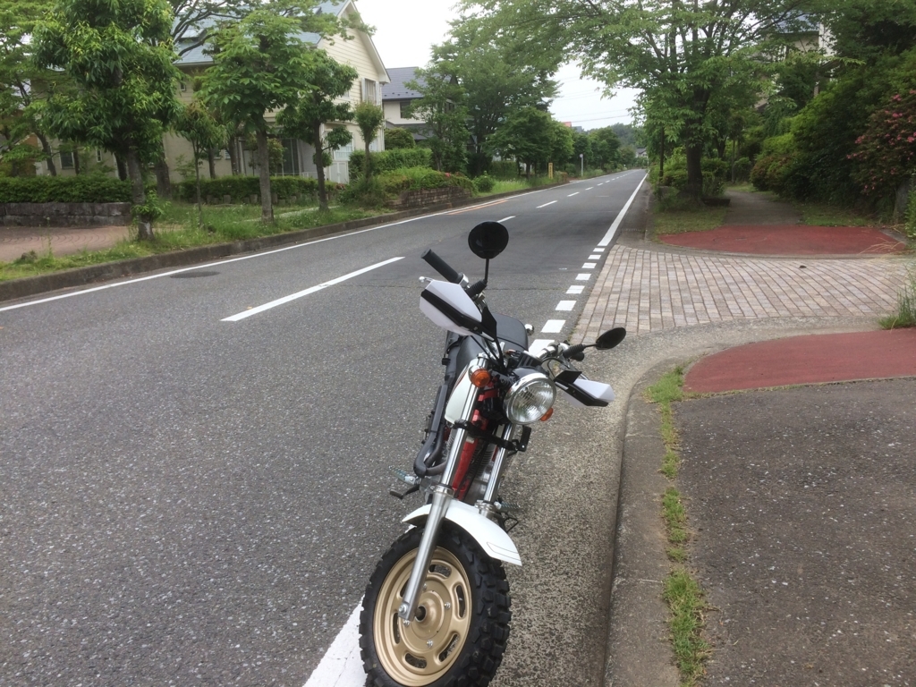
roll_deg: +1.9
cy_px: 344
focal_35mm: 29
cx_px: 458
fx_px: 767
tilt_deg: -12.1
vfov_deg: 48.2
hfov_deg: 61.7
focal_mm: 4.15
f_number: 2.2
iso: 32
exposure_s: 1/873
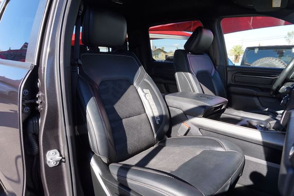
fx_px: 196
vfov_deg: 53.1
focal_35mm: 24
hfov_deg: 73.8
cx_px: 147
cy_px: 98
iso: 100
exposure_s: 1/80
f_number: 6.3
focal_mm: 16
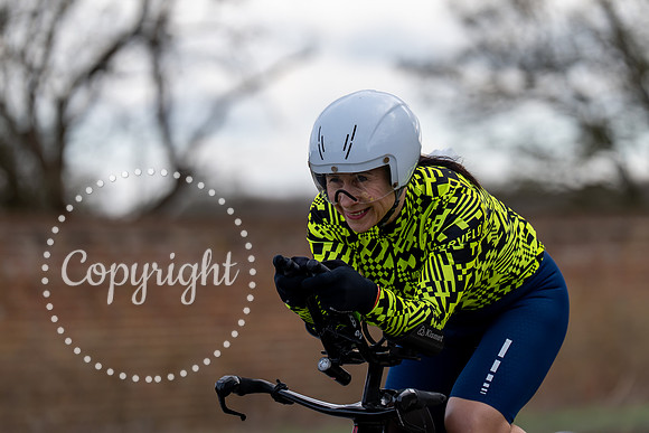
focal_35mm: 243
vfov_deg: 5.7
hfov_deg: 8.5
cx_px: 333
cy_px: 158
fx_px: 4379
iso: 125
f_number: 3.5
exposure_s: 1/1000
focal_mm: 191
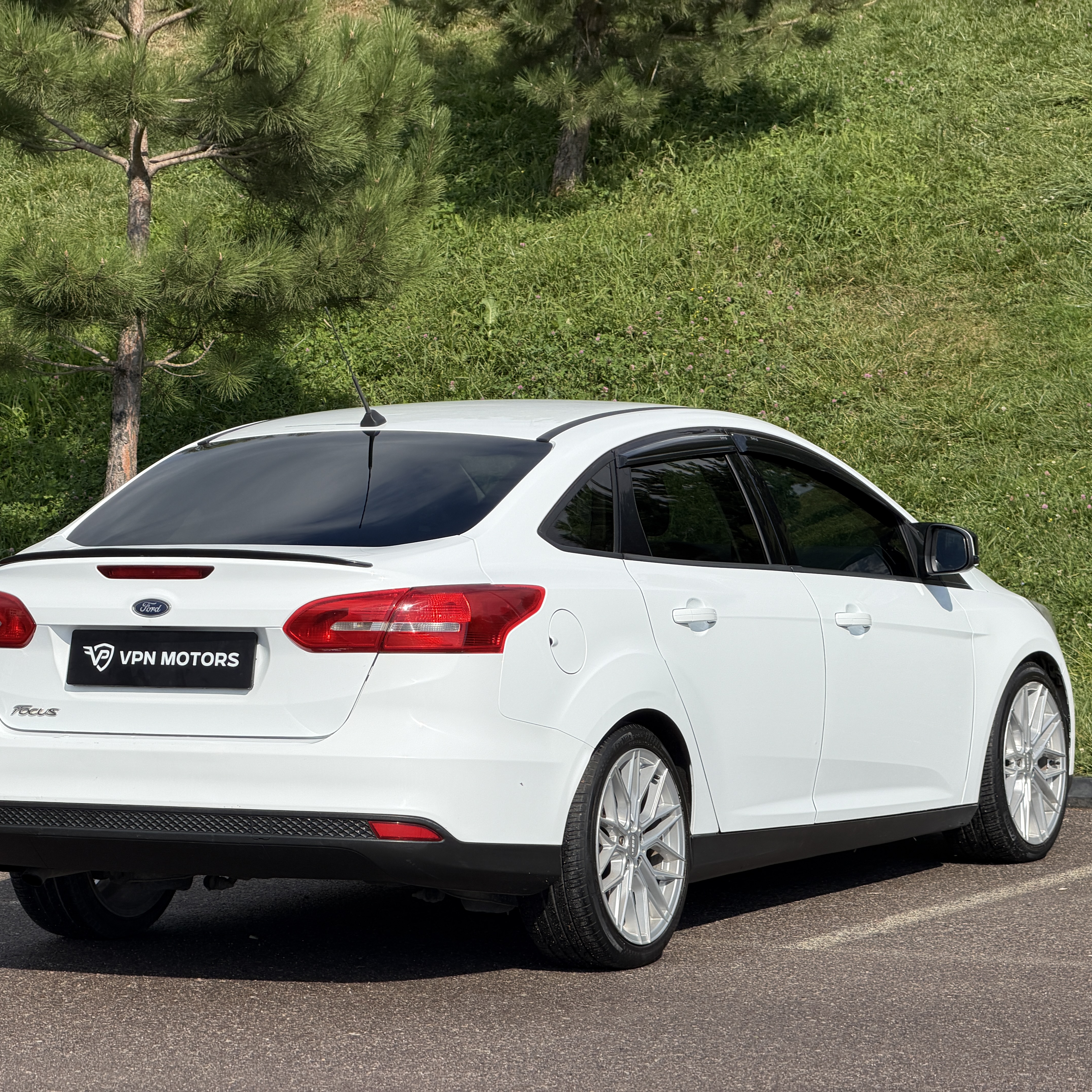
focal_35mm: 118
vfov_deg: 14.8
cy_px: 546
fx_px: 4211
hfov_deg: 14.8
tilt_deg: -2.4
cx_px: 486
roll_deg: +0.5
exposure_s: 1/1105
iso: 20
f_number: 2.8
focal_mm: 16.89
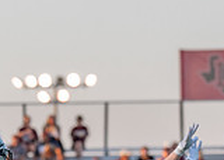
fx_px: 3490
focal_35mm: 549
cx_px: -15
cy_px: 249
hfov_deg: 3.7
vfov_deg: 2.6
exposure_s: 1/1250
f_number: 2.8
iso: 320
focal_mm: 111
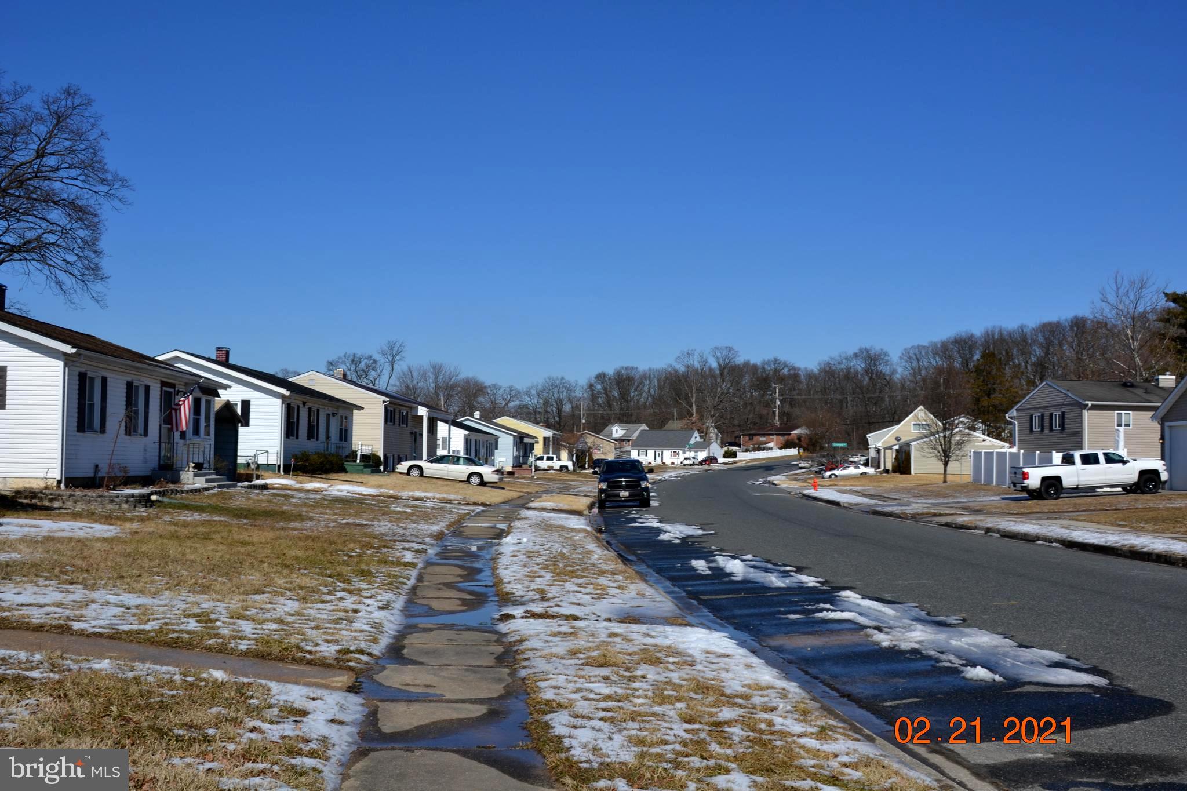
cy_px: 396
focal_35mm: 36
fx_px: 1187
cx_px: 594
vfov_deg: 36.9
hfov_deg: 53.1
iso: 100
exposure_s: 1/400
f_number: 10
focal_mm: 24
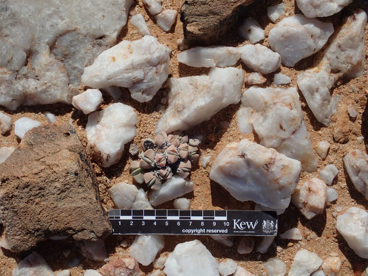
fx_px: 563
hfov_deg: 36.2
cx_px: 184
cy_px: 138
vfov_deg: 27.5
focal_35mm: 53
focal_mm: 9.61
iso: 100
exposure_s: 1/160
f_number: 13
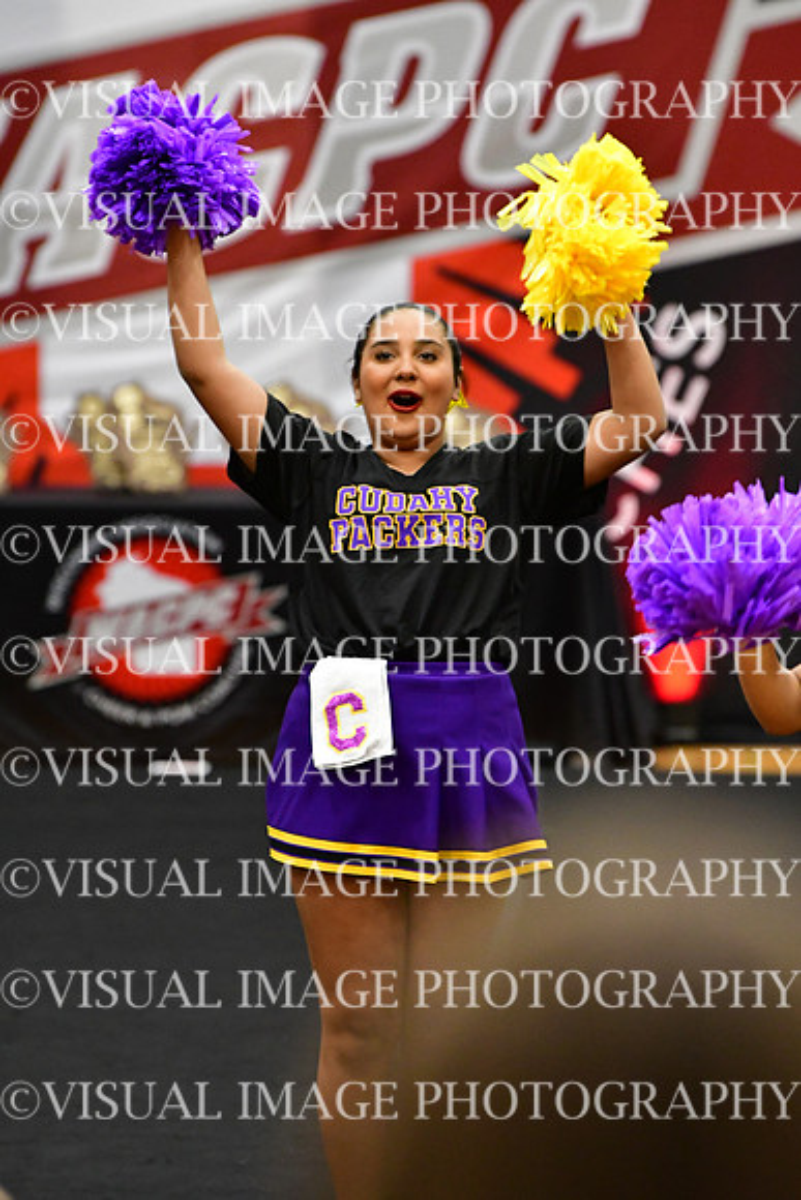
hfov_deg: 5.0
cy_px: 600
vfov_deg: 7.4
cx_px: 400
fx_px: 9239
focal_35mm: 277
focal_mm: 185
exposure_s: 1/500
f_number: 3.5
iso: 5000
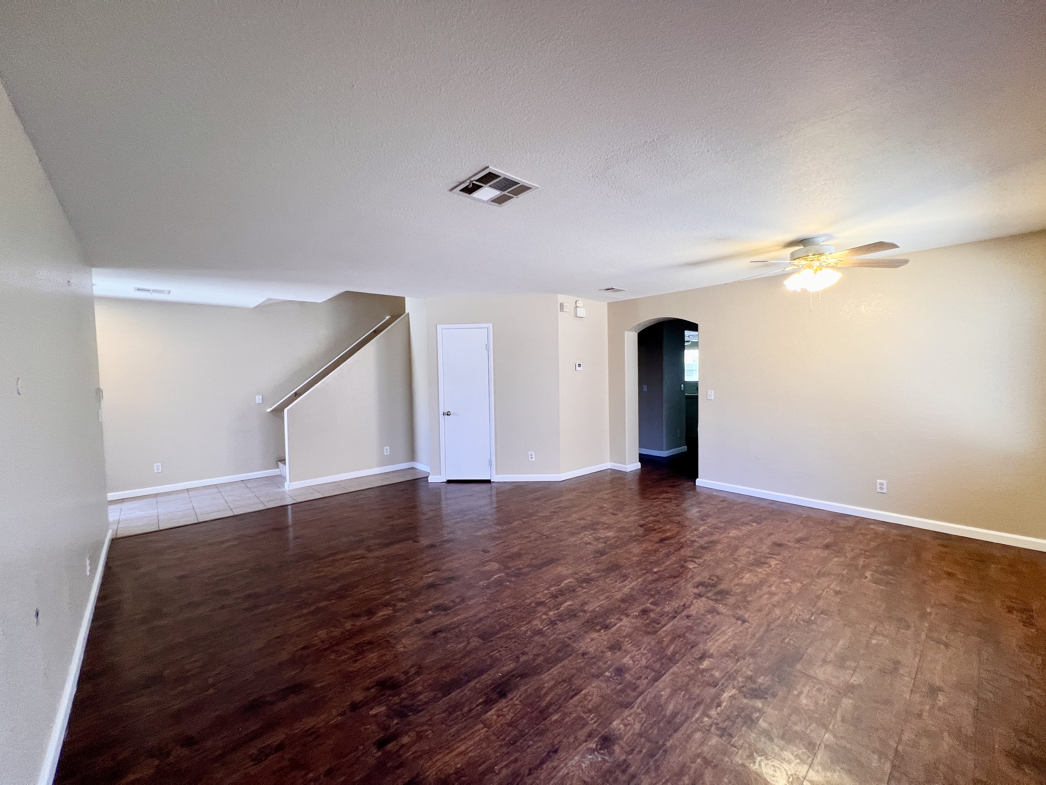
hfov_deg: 106.2
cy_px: 392
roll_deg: +0.9
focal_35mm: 13
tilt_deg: -3.7
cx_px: 523
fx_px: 393
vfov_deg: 89.9
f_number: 1.8
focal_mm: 1.57
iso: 160
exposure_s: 1/120
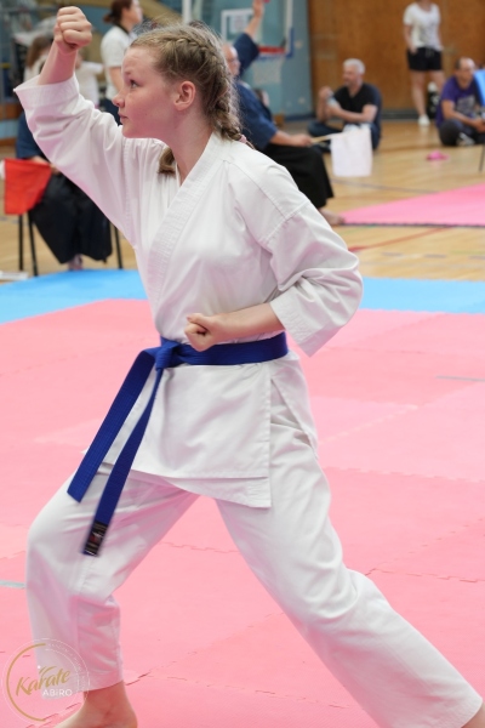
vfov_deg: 19.5
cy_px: 364
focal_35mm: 105
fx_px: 2122
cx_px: 242
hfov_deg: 13.0
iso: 800
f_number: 7.1
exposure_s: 1/50
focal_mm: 105
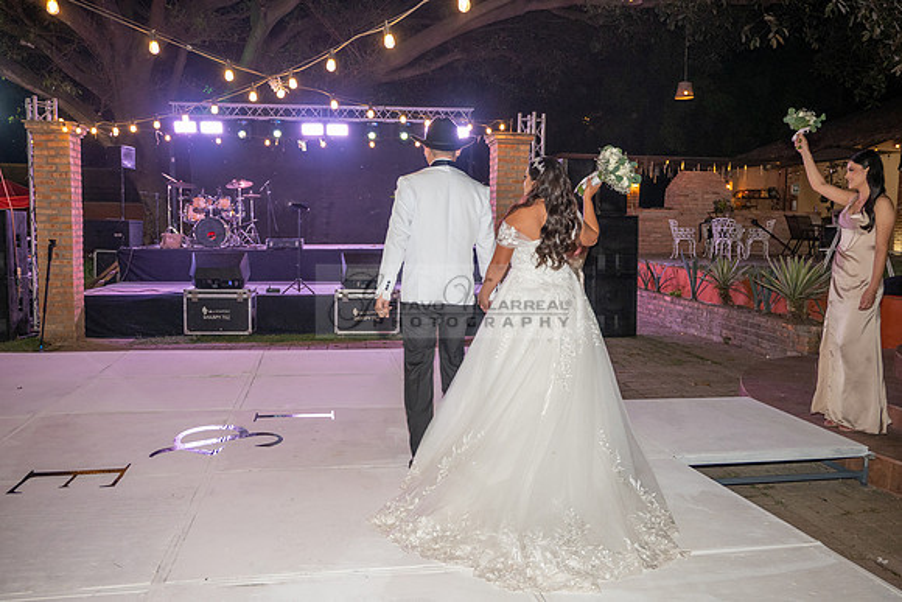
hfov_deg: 62.5
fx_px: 744
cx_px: 436
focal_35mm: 30
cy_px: 302
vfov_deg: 44.1
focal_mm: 28
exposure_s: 1/160
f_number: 4
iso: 2000
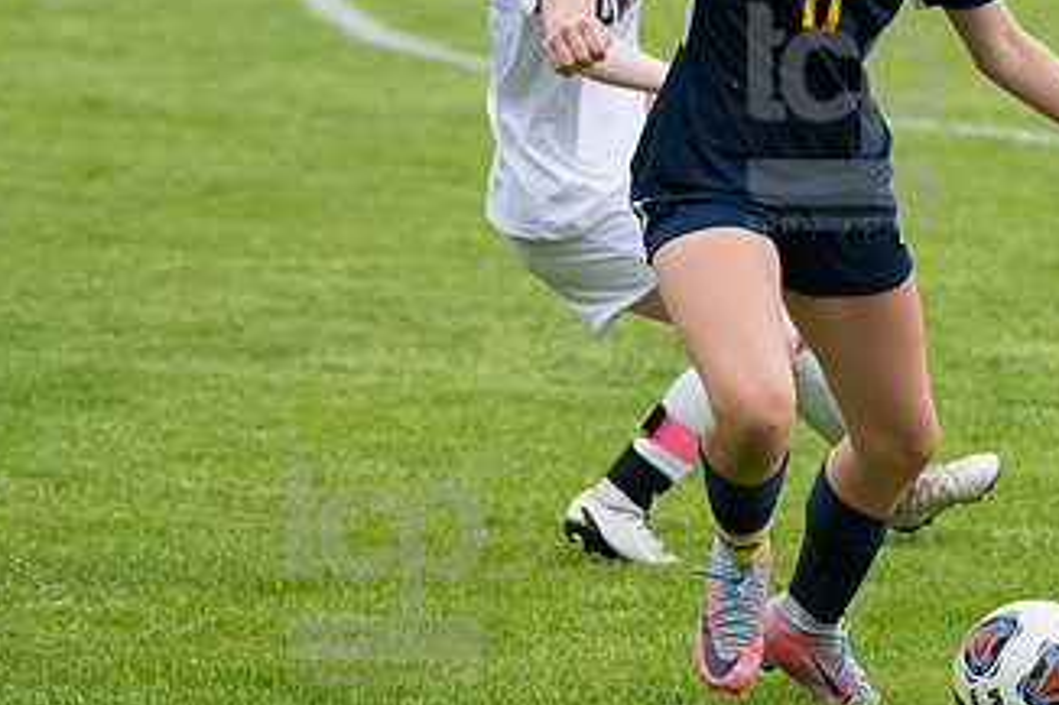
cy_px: 119
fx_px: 10467
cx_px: 848
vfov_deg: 3.9
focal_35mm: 356
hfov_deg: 5.8
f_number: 5.6
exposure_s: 1/1600
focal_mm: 200
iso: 2500
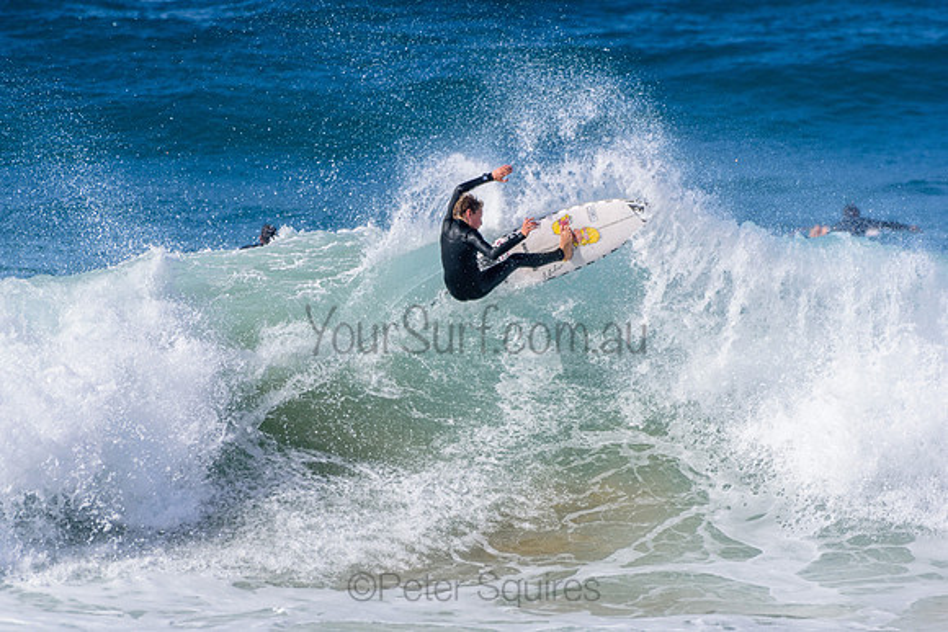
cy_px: 316
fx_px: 19754
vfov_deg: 1.8
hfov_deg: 2.7
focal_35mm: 750
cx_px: 474
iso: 250
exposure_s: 1/2000
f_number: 5.6
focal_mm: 500
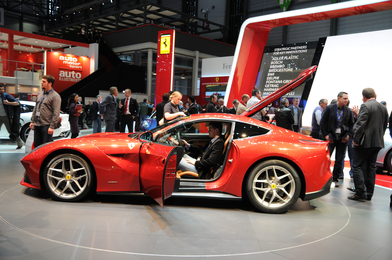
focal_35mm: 33
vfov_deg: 39.9
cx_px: 196
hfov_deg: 57.3
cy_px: 130
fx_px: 359
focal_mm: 22
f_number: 4.8
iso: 400
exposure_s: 1/90
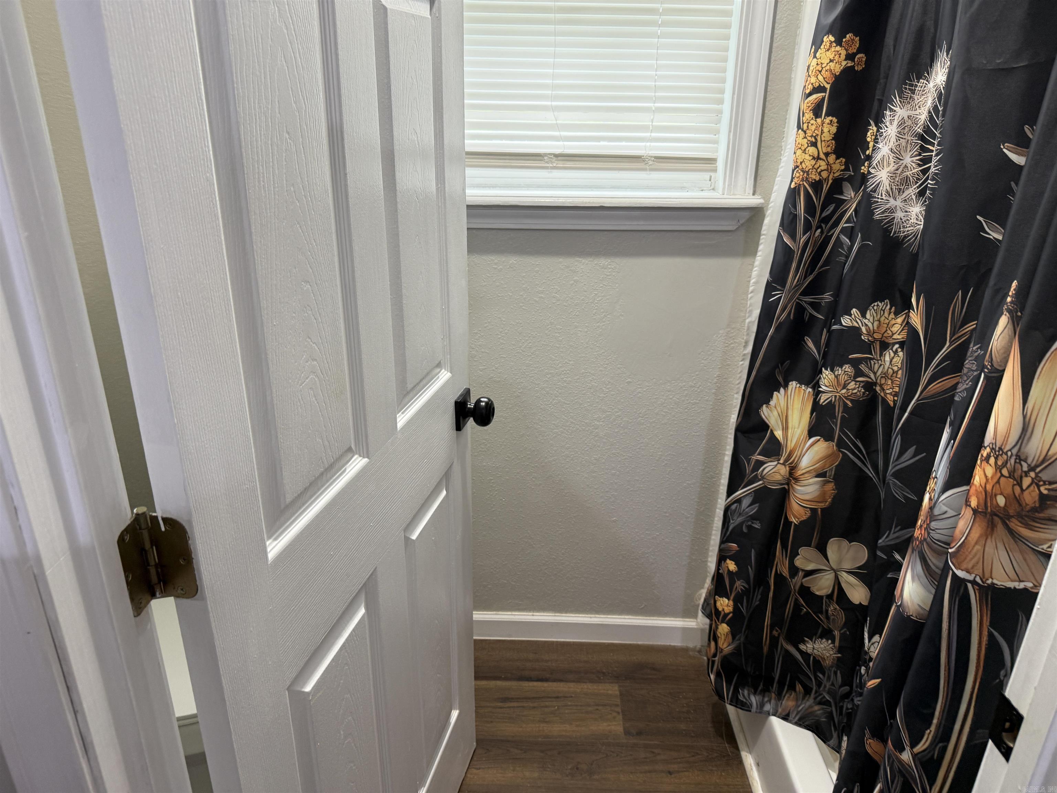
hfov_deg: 71.6
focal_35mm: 24
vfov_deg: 56.8
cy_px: 396
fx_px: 733
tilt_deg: -19.6
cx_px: 528
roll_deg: -1.3
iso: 125
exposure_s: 1/60
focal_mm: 6.76
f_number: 1.78
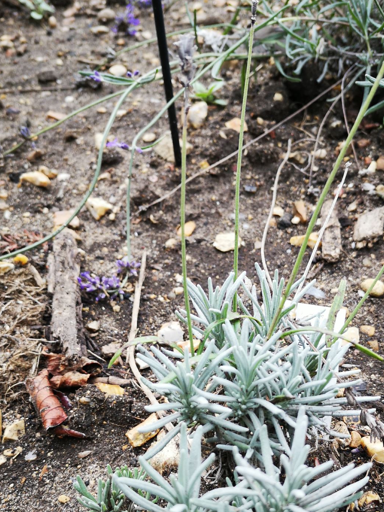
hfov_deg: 36.7
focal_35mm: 39
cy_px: 349
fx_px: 577
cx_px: 229
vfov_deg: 47.0
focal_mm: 3.95
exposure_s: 1/100
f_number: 1.8
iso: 50
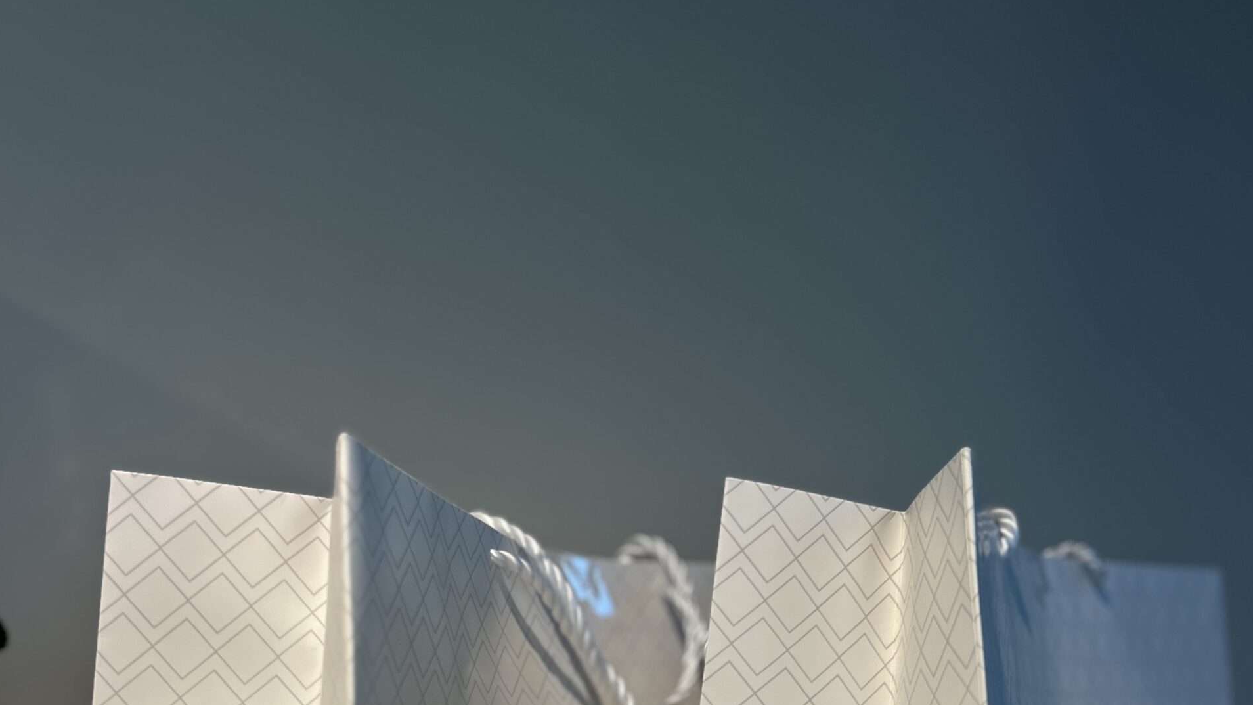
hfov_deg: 52.8
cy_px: 692
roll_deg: -1.0
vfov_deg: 29.3
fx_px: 1262
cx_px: 626
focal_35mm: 38
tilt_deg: +0.9
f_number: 1.5
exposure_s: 1/539
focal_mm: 5.7
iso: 50
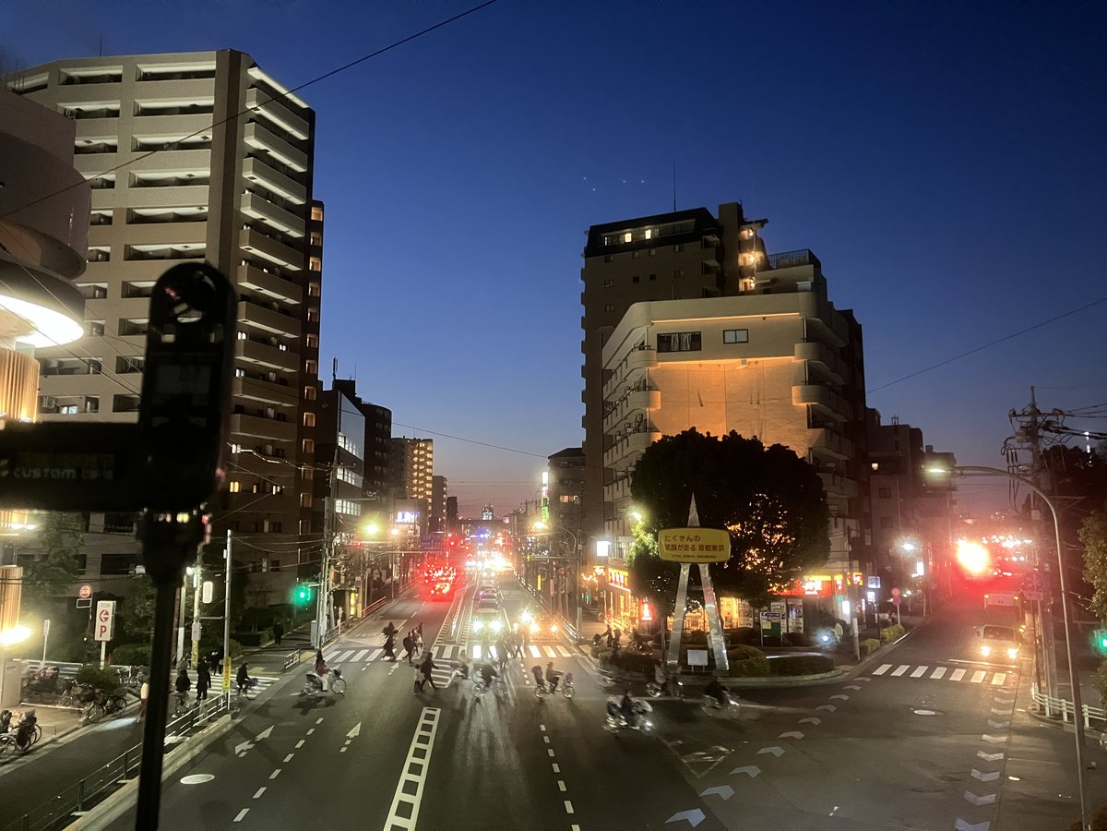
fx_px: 895
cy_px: 416
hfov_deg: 63.4
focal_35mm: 28
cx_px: 554
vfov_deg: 49.7
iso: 640
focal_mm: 3.99
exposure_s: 1/25
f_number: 1.8
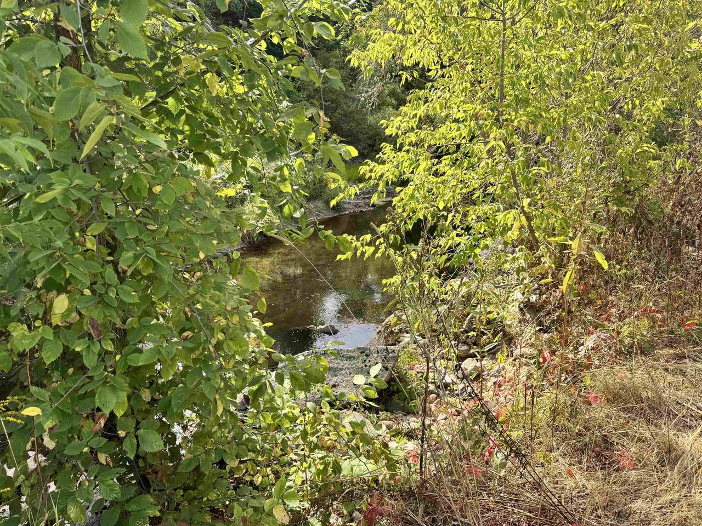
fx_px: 487
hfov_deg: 71.6
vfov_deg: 56.8
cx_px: 351
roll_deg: -0.3
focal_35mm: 24
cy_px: 263
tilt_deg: -18.6
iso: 80
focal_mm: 6.76
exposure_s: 1/853
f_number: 1.78
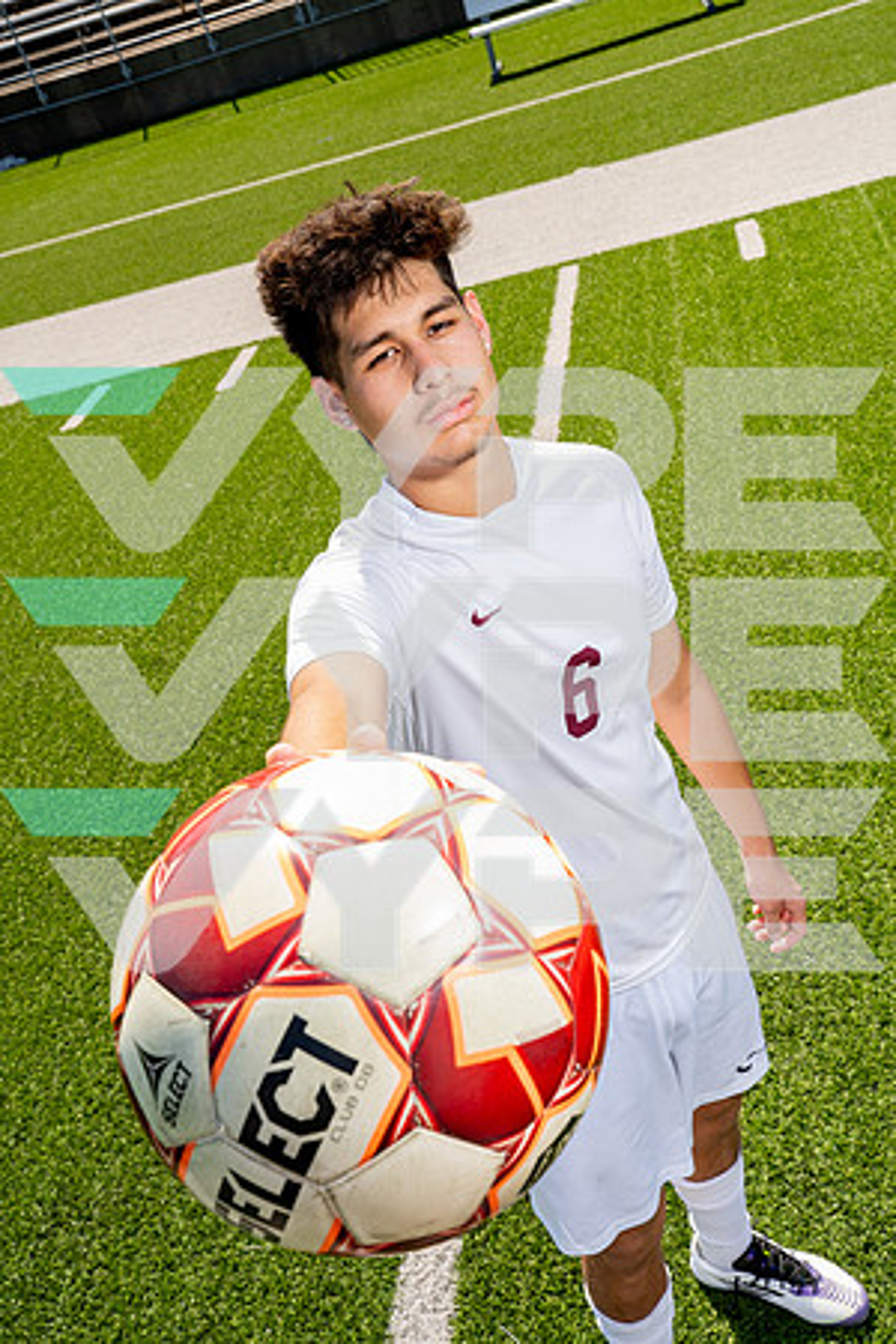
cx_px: 448
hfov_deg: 36.9
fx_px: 1344
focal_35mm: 36
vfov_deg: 53.1
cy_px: 672
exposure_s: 1/250
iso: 320
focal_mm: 36
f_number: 11
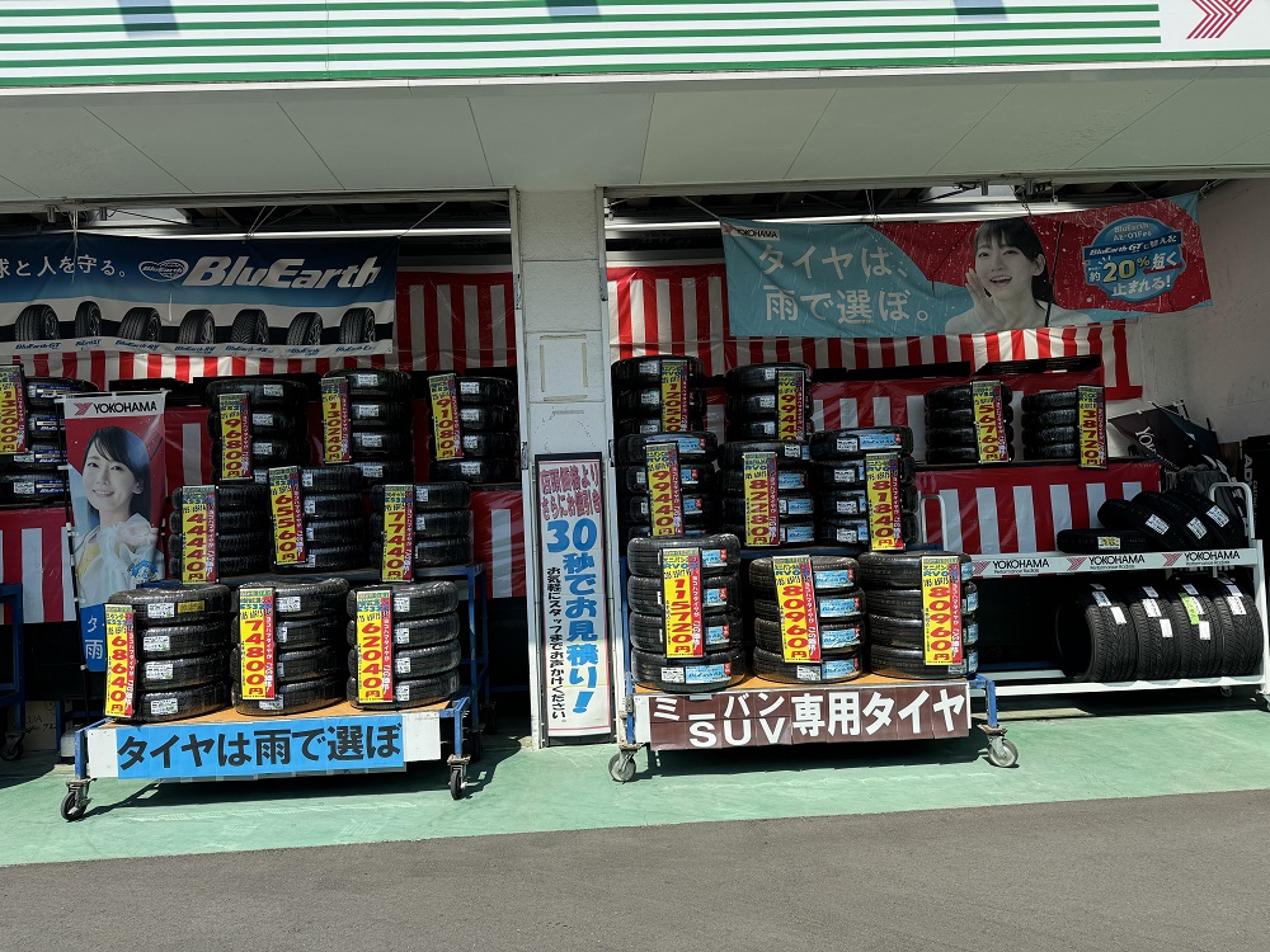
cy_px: 476
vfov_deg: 56.8
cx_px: 635
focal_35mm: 24
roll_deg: +2.5
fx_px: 881
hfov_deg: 71.6
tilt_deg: +2.3
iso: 80
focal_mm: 6.76
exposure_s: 1/2506
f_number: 1.78
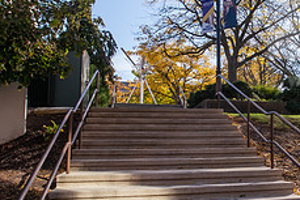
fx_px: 359
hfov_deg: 43.8
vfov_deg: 31.2
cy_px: 108
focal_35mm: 43
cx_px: 228
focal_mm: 17
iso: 320
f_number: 14
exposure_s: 1/160
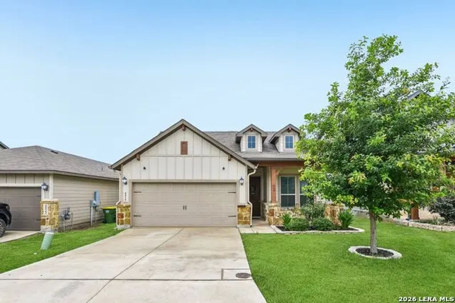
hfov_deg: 96.7
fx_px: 202
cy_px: 152
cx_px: 228
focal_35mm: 16
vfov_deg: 73.8
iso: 400
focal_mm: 16
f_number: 8
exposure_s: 1/400
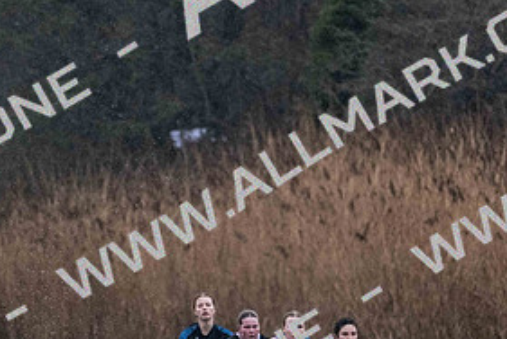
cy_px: 304
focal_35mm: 825
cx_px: 280
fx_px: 11631
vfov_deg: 1.7
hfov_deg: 2.5
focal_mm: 400
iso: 9000
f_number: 4.5
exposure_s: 1/1600
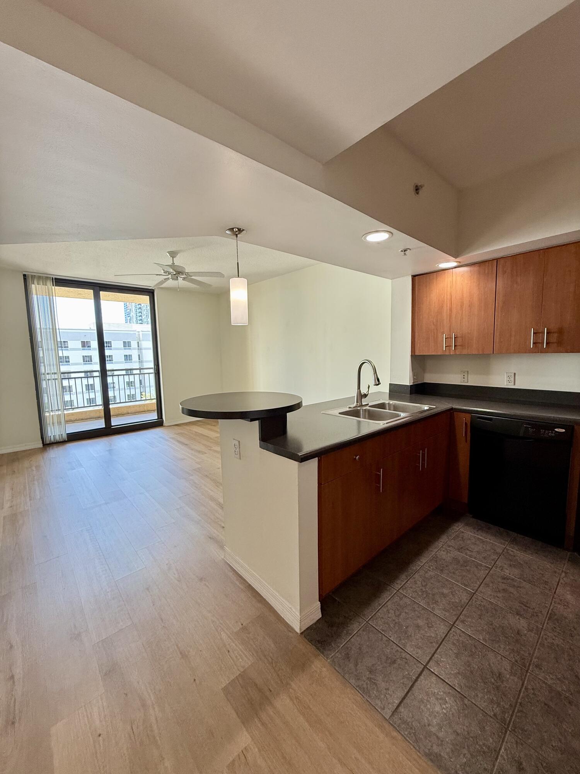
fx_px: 313
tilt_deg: -6.0
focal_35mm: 14
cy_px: 387
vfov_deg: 102.1
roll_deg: +1.3
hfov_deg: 85.7
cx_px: 290
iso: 160
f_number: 2.2
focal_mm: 2.22
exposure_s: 1/120
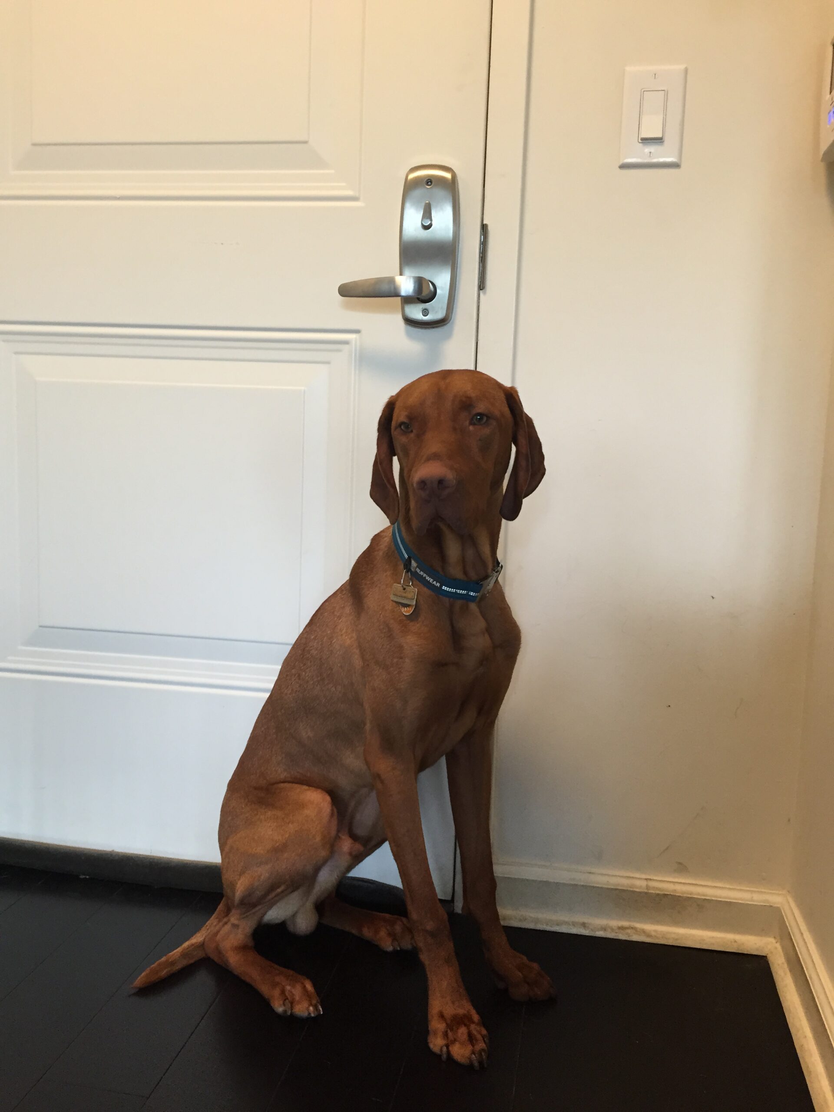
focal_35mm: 29
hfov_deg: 48.2
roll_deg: -1.6
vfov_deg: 61.7
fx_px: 932
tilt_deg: -6.0
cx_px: 417
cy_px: 556
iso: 125
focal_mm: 4.15
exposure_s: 1/30
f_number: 2.2
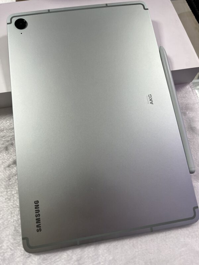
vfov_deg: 67.3
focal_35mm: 26
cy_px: 132
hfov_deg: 53.1
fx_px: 199
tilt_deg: -66.6
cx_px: 100
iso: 80
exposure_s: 1/120
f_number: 1.6
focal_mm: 5.1
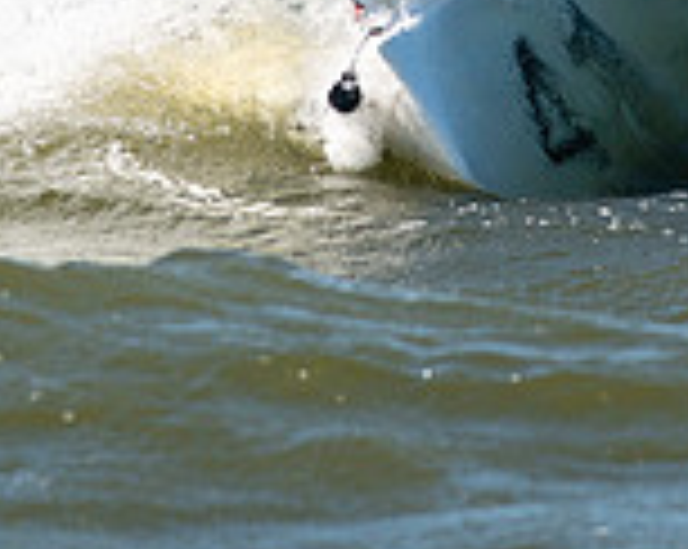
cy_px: -98
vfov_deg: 1.8
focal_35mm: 837
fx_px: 17021
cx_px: 508
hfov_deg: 2.3
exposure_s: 1/2000
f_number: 5
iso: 320
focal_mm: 200
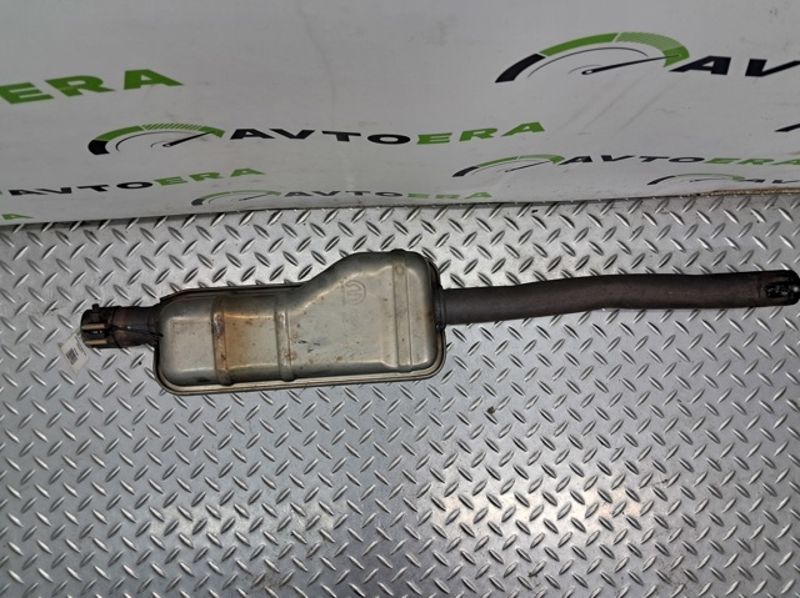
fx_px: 624
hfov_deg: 65.4
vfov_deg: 51.3
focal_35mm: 27
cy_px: 299
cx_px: 400
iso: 64
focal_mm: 4
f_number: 1.8
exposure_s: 1/50
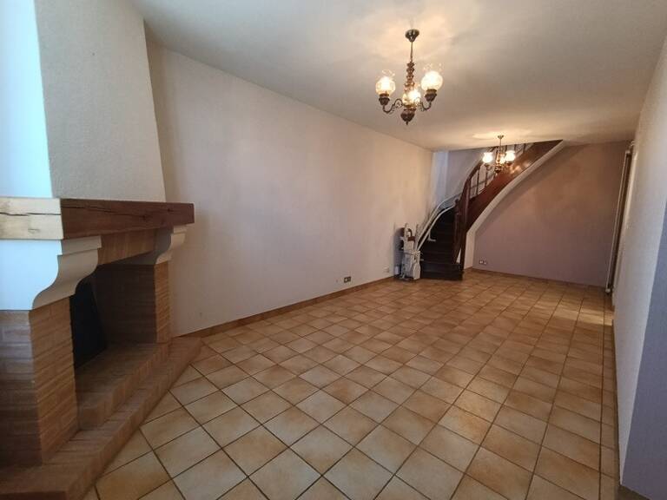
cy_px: 250
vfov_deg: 81.7
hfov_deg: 98.2
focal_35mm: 15
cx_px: 334
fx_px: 289
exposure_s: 1/50
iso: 355
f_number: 2.2
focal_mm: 1.65
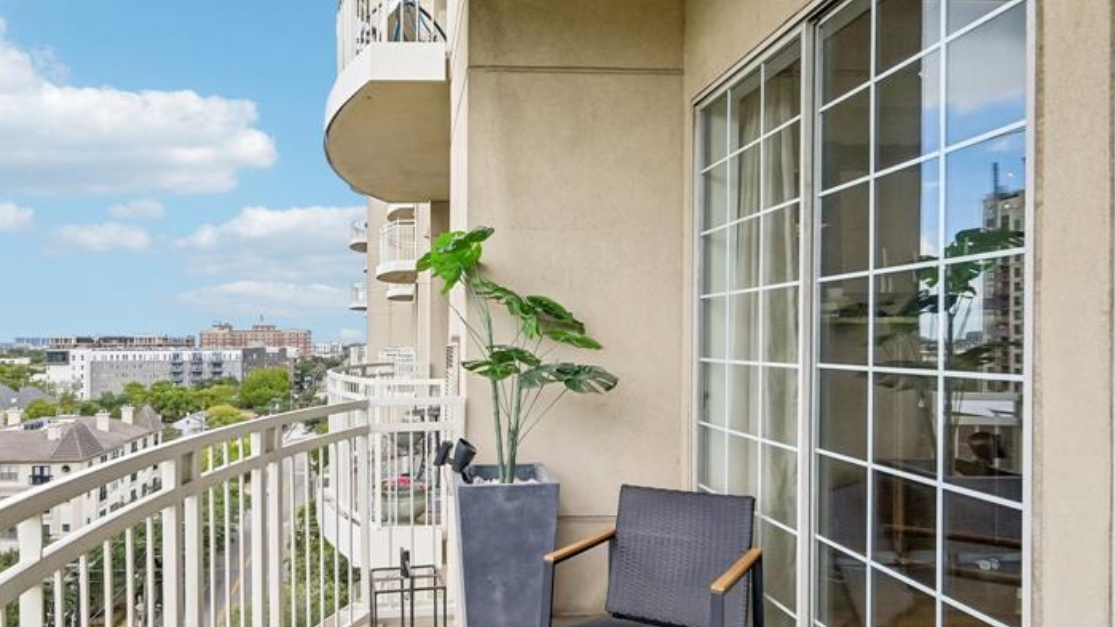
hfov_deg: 77.8
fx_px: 680
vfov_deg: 49.5
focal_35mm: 23
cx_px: 445
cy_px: 338
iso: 400
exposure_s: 1/500
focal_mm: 15
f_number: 8
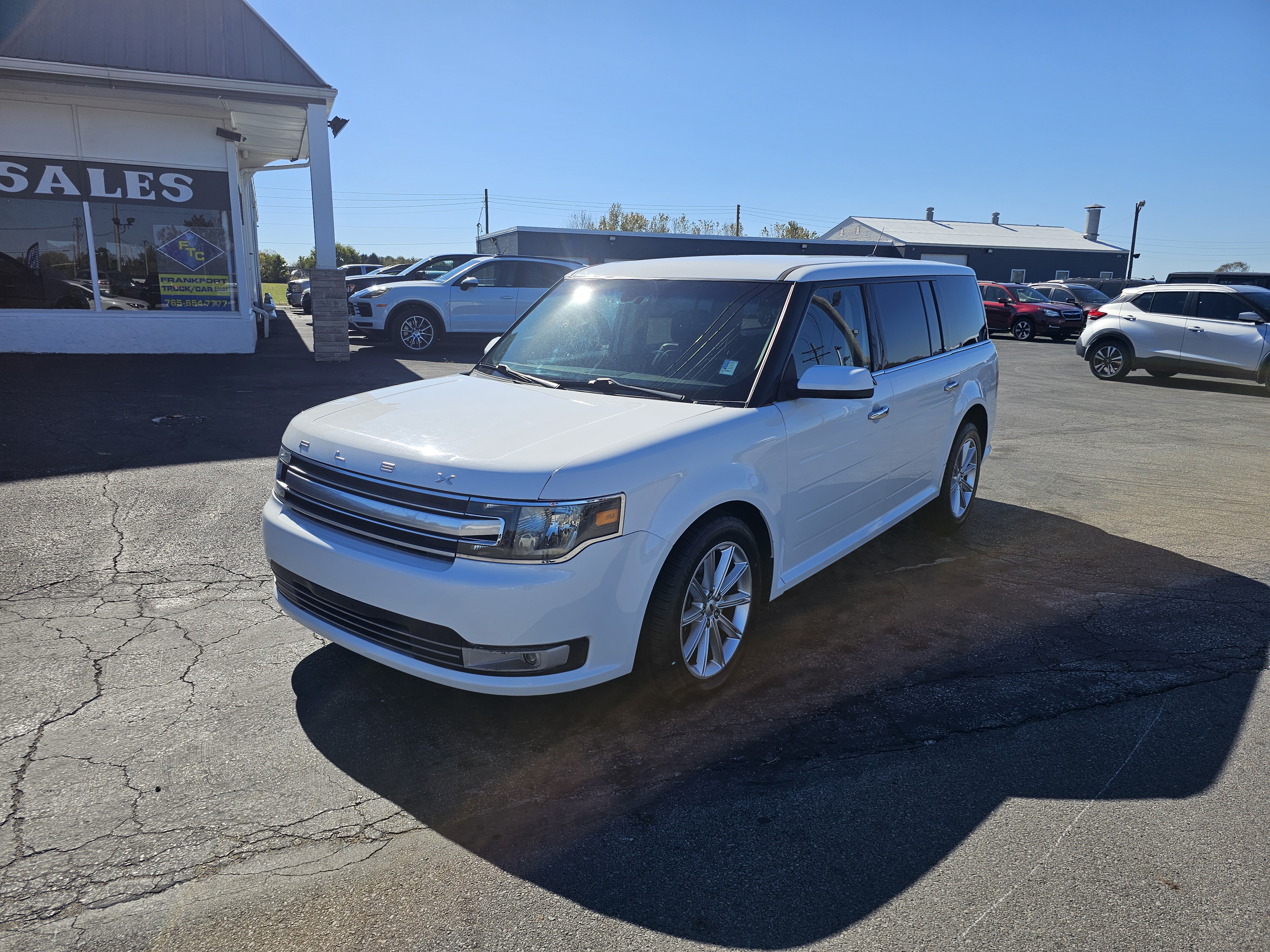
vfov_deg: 58.9
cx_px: 635
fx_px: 844
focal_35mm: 23
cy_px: 476
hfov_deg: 73.9
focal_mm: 6.3
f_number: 1.7
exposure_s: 1/965
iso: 10
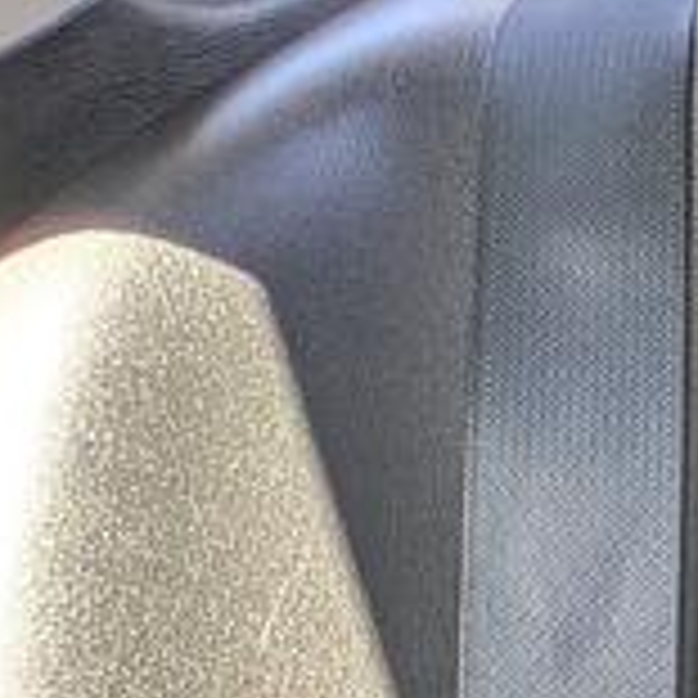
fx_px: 4152
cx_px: 2758
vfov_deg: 8.7
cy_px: 1725
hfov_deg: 7.2
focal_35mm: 182
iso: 64
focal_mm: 5.43
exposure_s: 1/100
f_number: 1.89
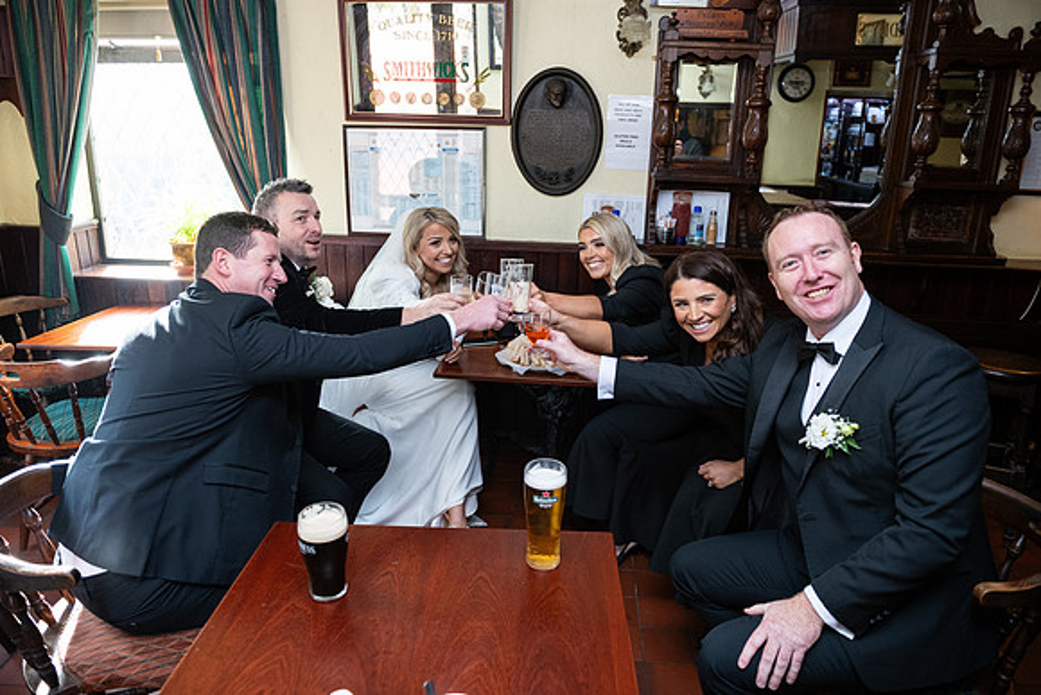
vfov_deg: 53.2
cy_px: 348
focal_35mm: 24
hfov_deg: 73.7
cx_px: 520
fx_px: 694
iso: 800
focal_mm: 24
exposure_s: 1/160
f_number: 3.5
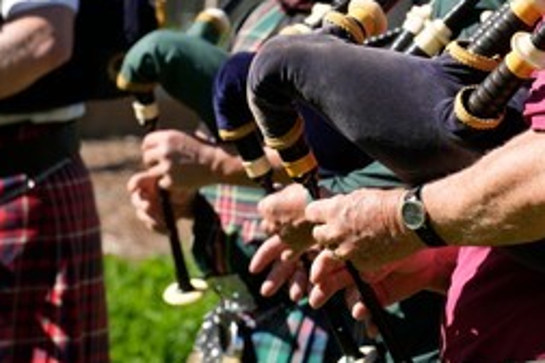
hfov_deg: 4.8
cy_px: 65
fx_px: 6479
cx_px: 454
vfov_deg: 3.2
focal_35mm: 428
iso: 640
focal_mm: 180
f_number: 10
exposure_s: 1/640
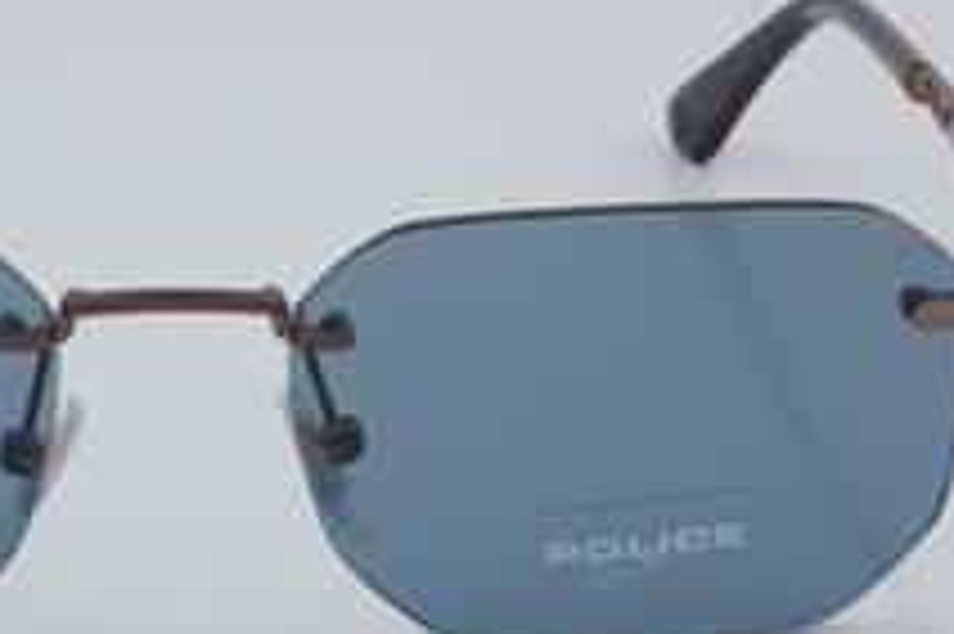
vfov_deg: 8.8
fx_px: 4129
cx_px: 176
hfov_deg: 13.1
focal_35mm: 156
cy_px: 396
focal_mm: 55
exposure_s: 1/4
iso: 100
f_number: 32
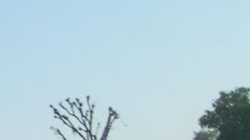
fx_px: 1305
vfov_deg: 6.1
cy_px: 130
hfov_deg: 10.0
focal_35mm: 197
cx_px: -273
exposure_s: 1/217
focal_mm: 8
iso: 100
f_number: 7.6
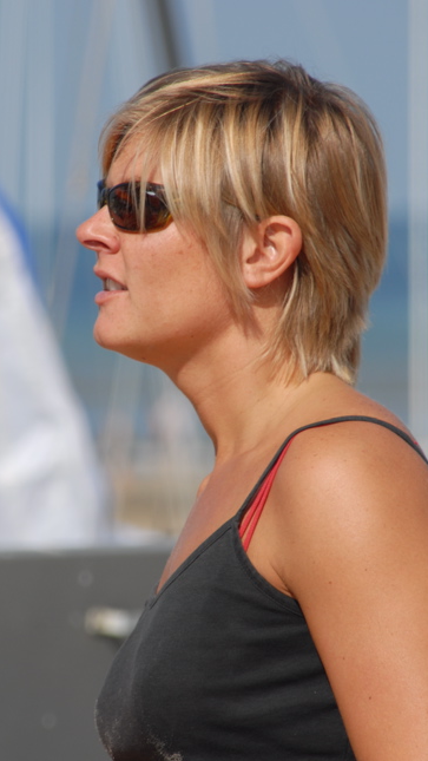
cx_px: 163
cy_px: 433
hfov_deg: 2.1
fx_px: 11798
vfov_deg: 3.7
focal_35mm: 585
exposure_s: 1/400
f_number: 10
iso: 160
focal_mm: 300
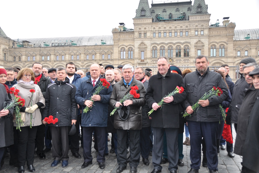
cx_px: 128
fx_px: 245
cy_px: 86
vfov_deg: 38.9
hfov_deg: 55.8
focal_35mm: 34
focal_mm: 22
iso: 200
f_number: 4
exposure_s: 1/200
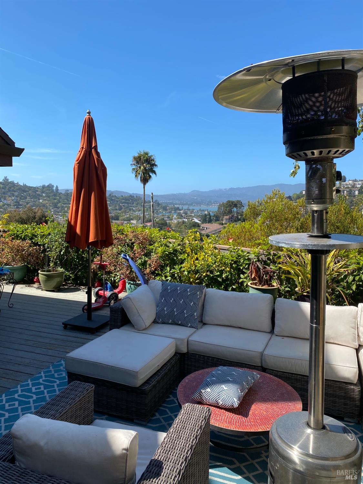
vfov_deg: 67.3
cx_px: 182
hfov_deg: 53.1
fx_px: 364
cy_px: 242
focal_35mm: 26
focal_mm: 4.25
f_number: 1.8
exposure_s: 1/1927
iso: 32
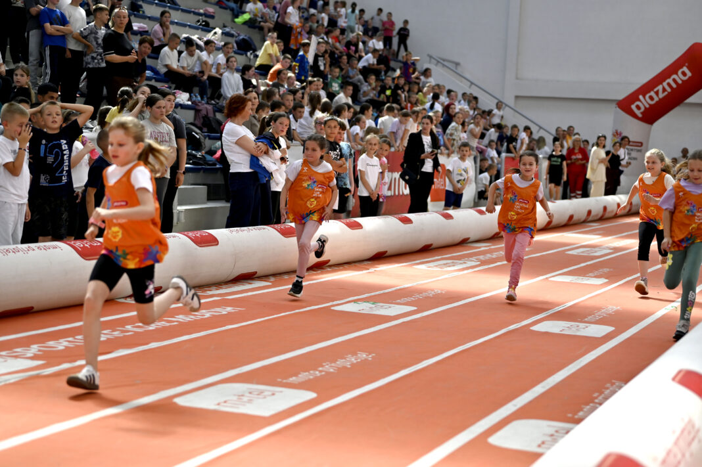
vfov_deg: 20.0
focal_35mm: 68
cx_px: 351
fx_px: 1325
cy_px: 234
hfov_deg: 29.7
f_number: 2.5
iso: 100
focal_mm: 68
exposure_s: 1/1000
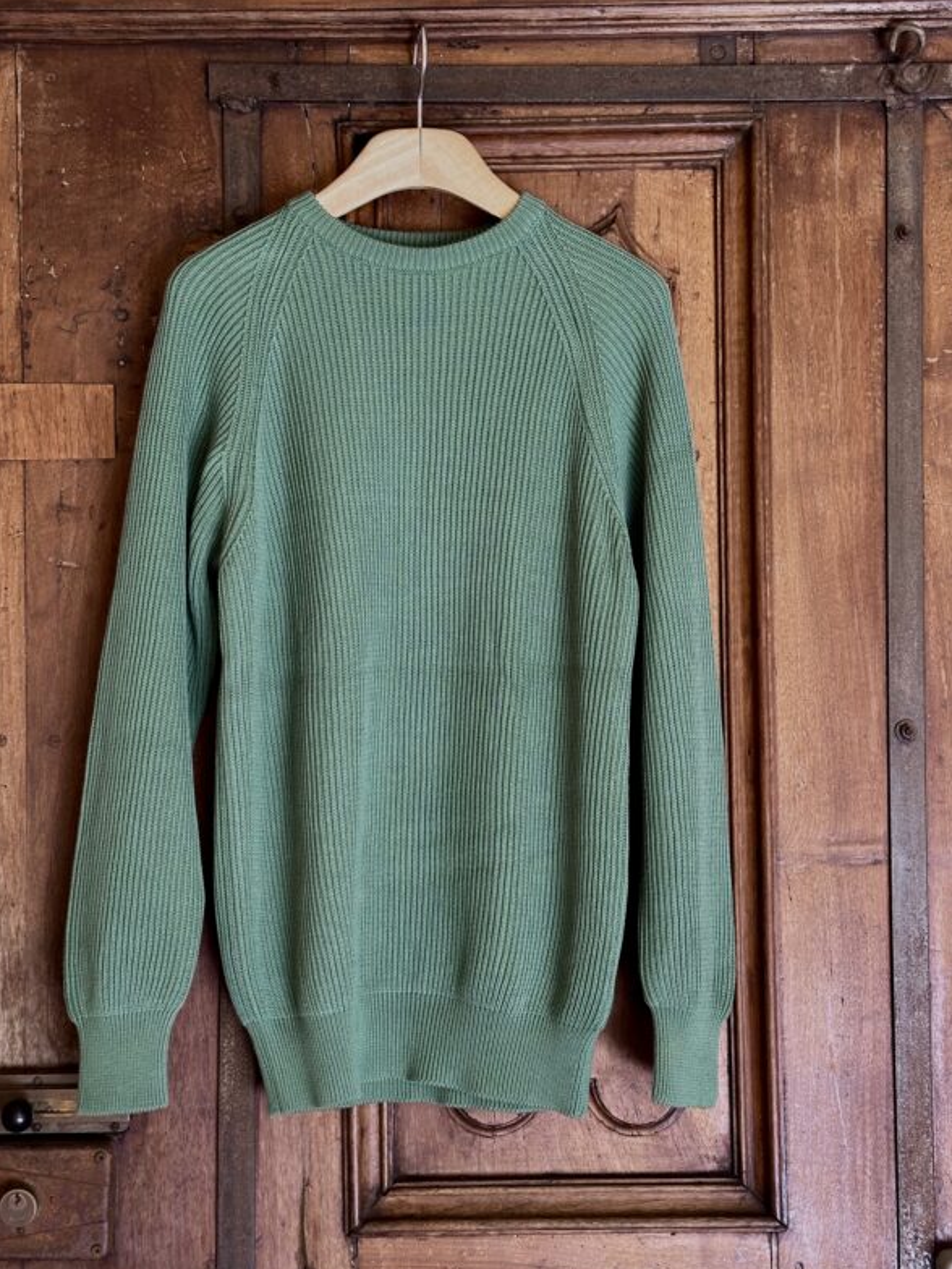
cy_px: 639
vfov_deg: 38.9
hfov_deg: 29.7
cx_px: 470
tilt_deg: +4.1
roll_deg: -0.9
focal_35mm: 49
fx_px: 1797
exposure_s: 1/60
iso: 125
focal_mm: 6.86
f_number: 1.78
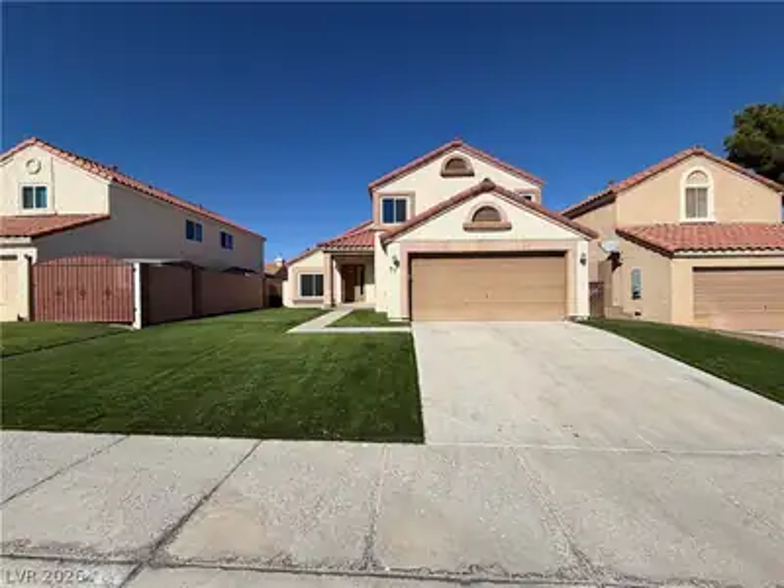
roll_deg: +1.9
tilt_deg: -0.2
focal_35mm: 14
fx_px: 317
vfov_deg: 85.7
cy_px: 294
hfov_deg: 102.1
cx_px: 392
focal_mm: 2.22
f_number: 2.2
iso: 20
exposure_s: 1/1464
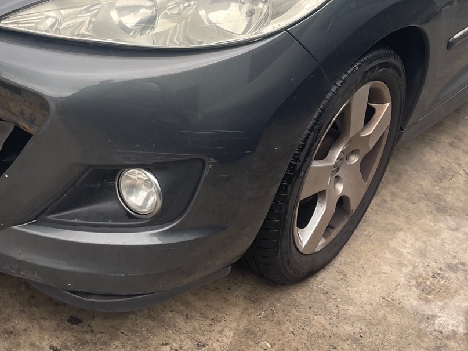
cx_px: 224
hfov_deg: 33.2
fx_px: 784
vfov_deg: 24.4
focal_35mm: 58
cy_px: 26
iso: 32
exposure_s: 1/389
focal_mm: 4.2
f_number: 1.6
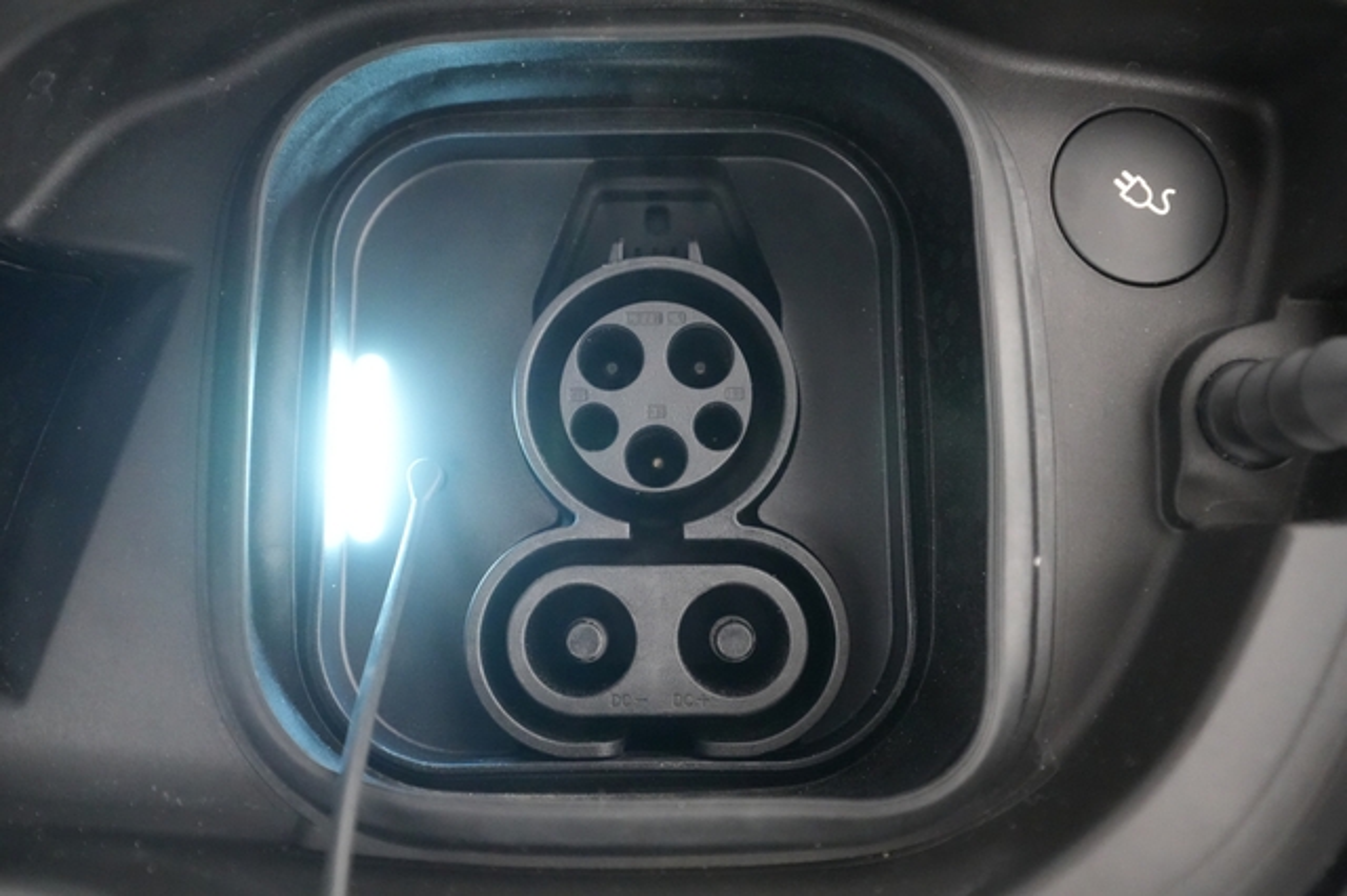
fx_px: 1047
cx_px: 674
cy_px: 448
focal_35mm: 28
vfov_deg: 46.4
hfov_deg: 65.5
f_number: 4.5
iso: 16000
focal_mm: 28
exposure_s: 1/100
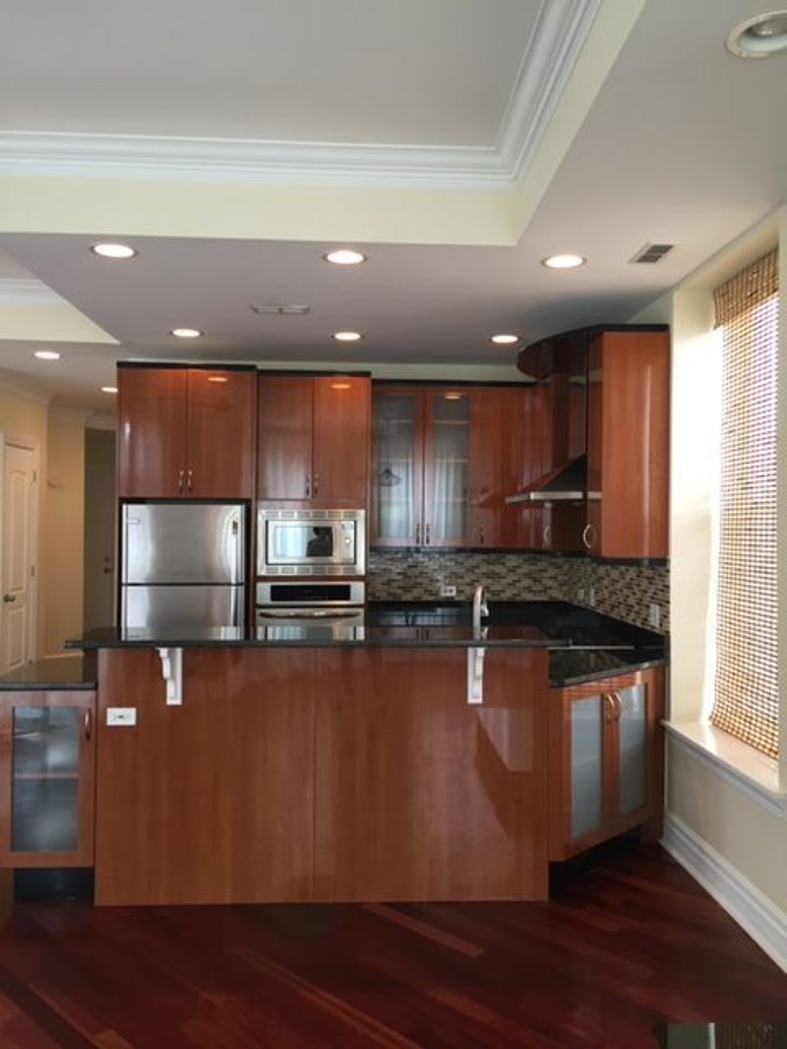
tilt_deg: +0.6
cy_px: 524
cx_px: 394
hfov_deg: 48.2
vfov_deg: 61.7
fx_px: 879
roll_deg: -1.0
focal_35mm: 29
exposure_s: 1/30
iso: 64
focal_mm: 4.15
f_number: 2.2
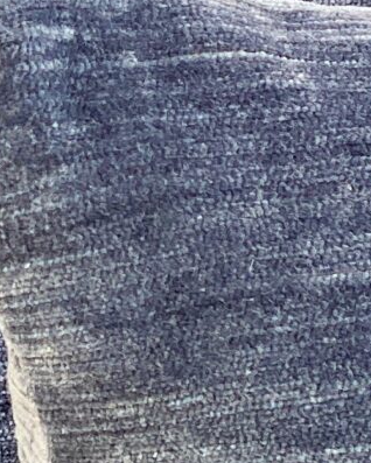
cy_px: 12
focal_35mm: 327
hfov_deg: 4.7
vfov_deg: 5.9
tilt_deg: -24.9
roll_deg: -7.3
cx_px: -60
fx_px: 4485
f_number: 2
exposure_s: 1/132
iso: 20
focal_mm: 6
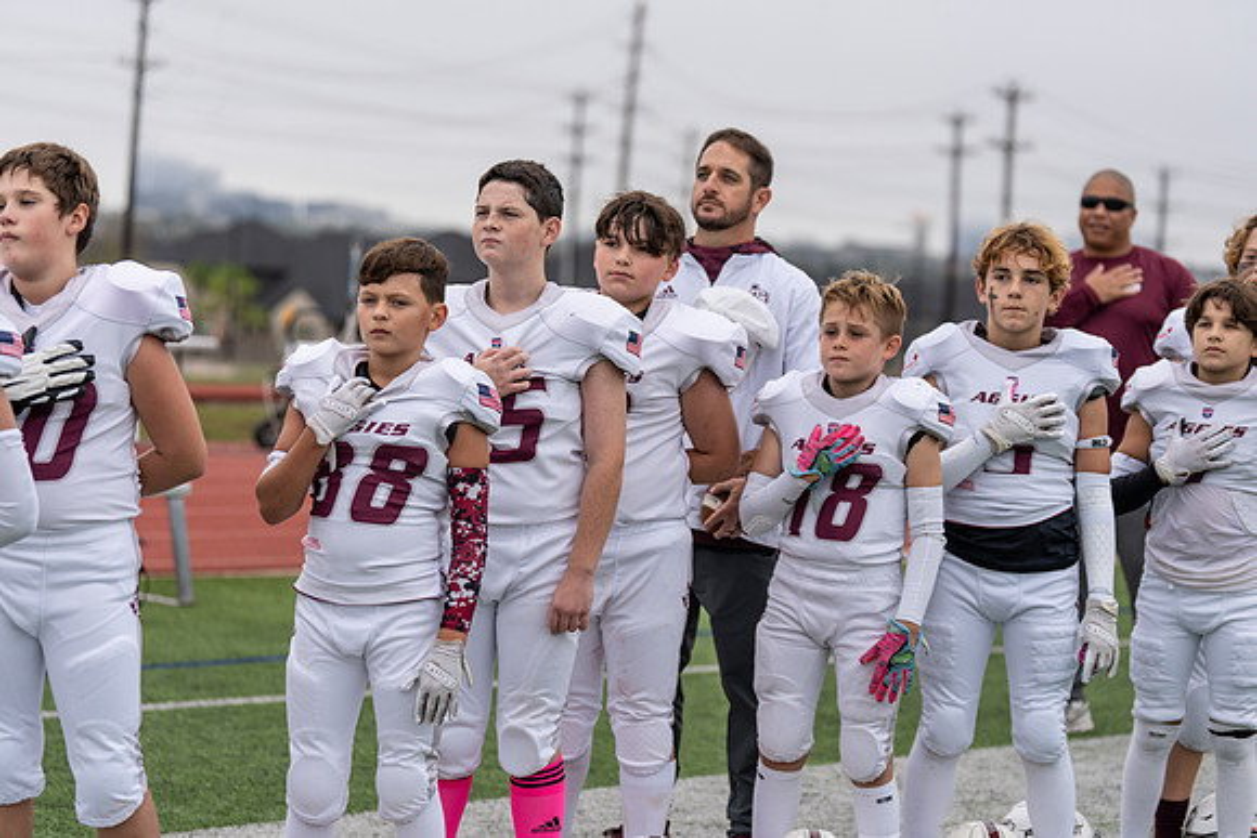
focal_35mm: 98
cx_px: 628
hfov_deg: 20.8
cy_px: 419
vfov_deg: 14.0
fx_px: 3422
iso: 500
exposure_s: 1/1250
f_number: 2.8
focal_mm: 98
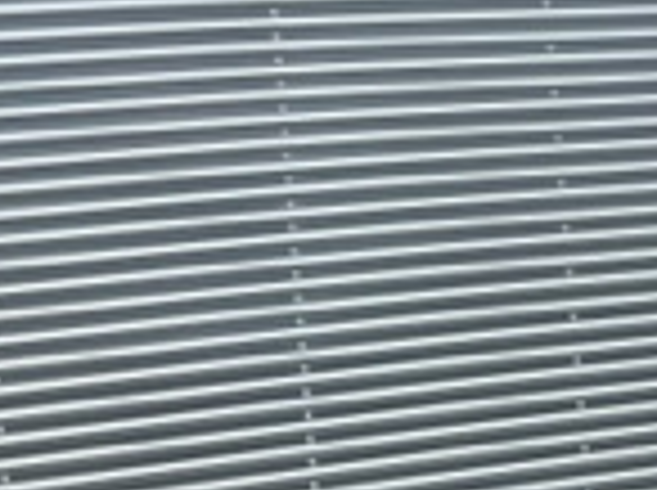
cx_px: -770
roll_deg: +8.1
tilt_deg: -5.4
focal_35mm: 114
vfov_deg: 11.7
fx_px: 2160
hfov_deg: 13.8
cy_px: 962
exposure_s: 1/1748
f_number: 1.6
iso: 50
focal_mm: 5.1
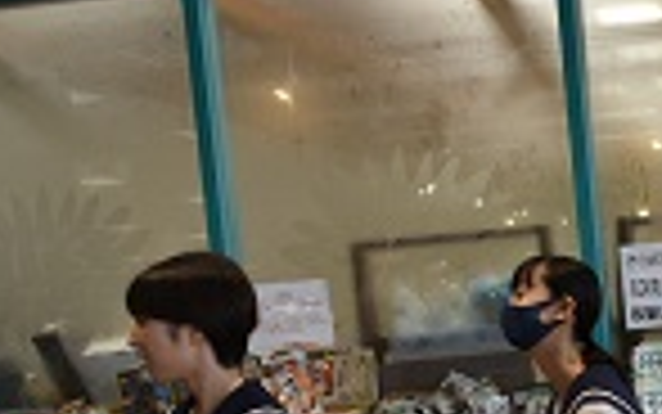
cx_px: 874
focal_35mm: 75
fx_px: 1354
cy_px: 421
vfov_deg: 17.0
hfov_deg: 24.0
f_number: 5.6
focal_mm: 18
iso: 400
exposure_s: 1/125
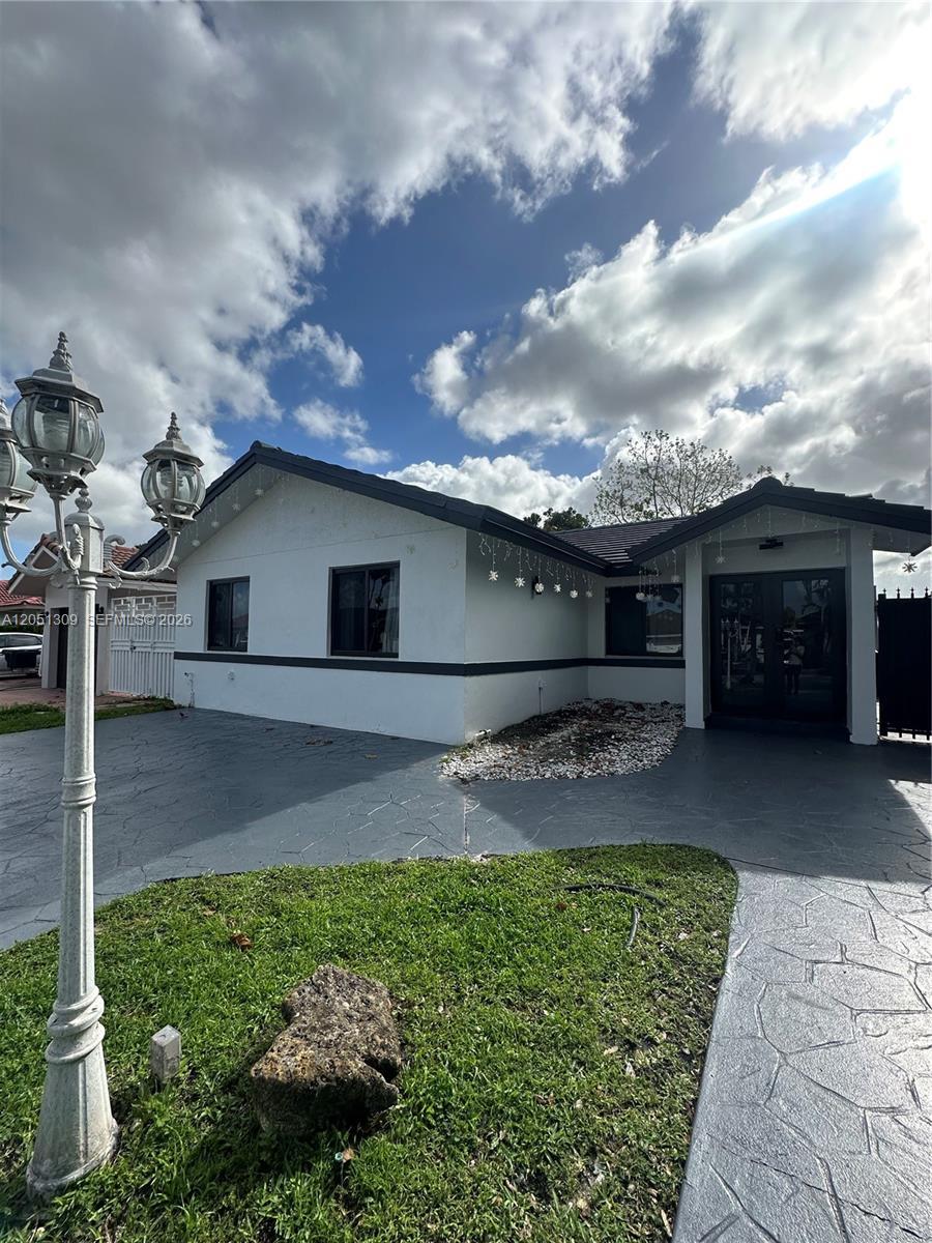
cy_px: 622
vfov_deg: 102.1
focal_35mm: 14
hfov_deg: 85.7
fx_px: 503
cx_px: 466
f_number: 2.2
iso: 50
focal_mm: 2.22
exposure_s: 1/2618
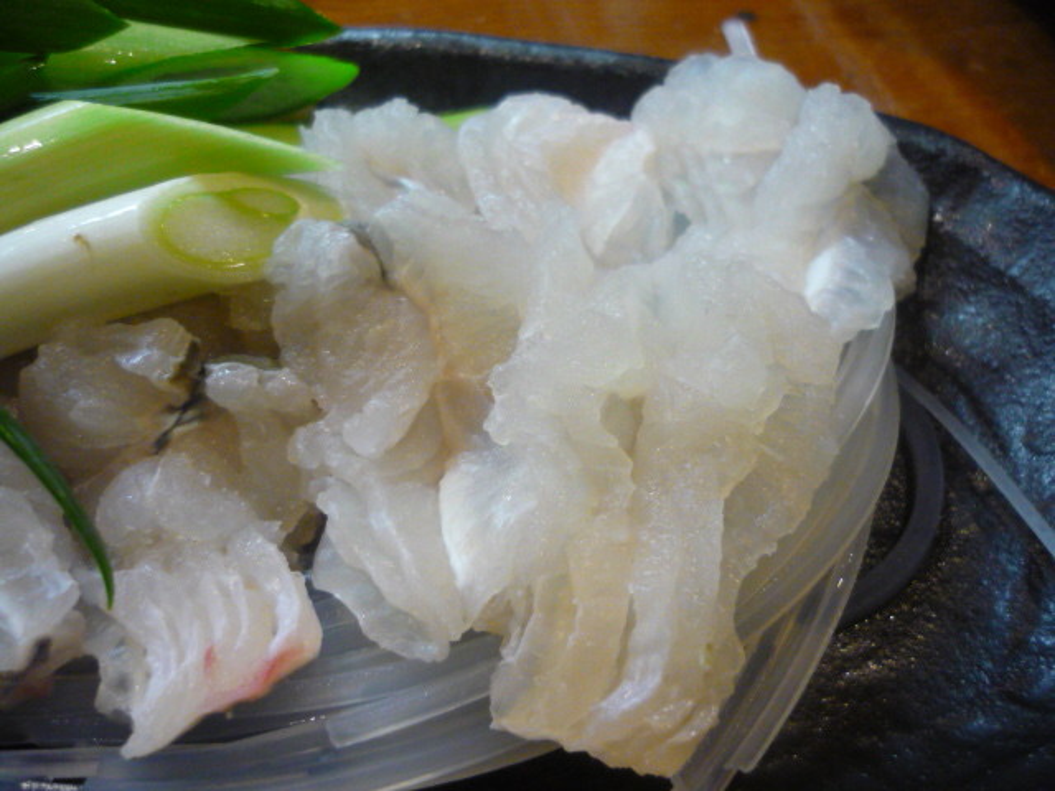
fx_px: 1006
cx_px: 528
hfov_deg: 55.4
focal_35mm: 33
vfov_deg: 42.9
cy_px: 396
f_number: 2.8
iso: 400
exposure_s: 1/30
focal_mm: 5.5
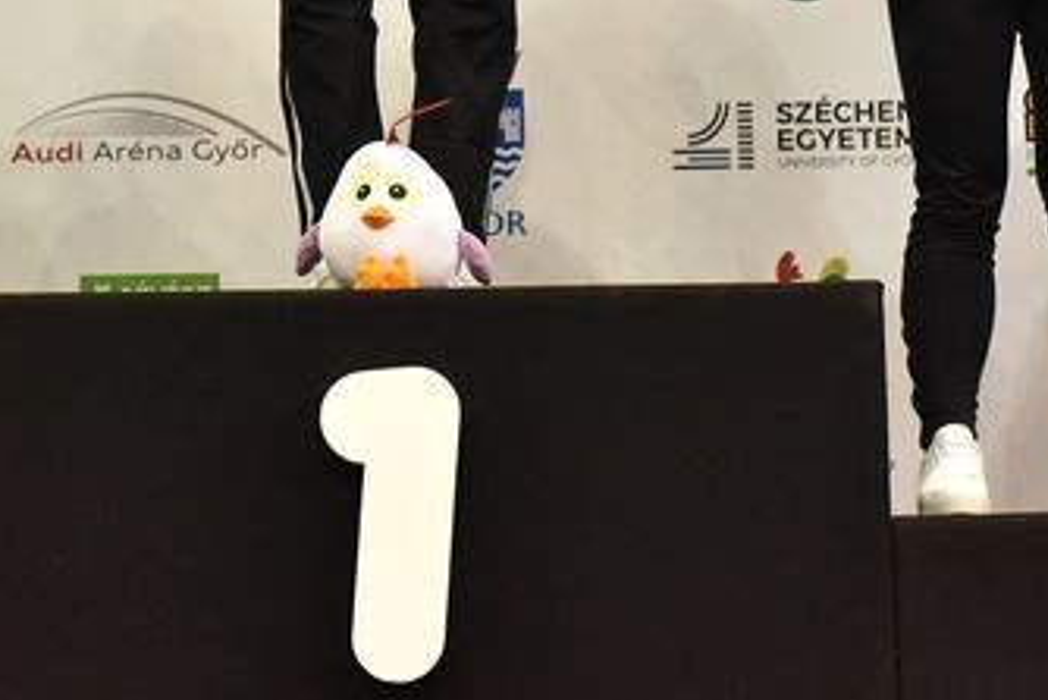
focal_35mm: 135
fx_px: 3932
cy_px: -239
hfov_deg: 15.2
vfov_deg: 10.0
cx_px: 383
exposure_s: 1/640
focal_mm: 50
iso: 3200
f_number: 3.5
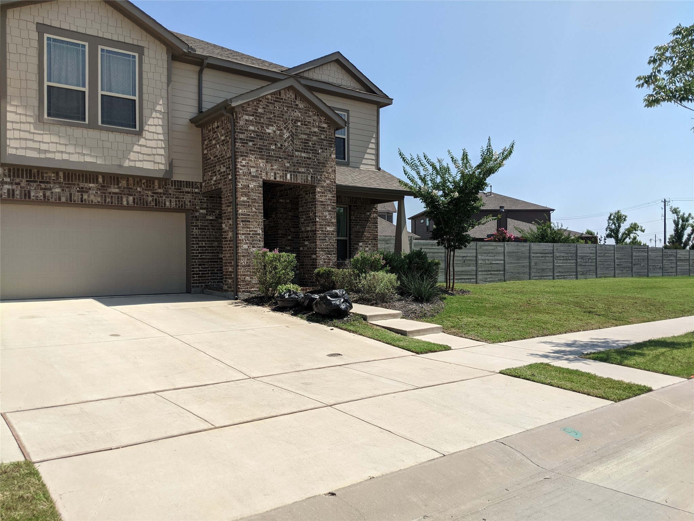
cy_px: 260
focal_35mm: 27
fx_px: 541
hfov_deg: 65.3
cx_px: 347
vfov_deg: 51.4
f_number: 1.8
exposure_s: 1/4673
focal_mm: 4.44
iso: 70
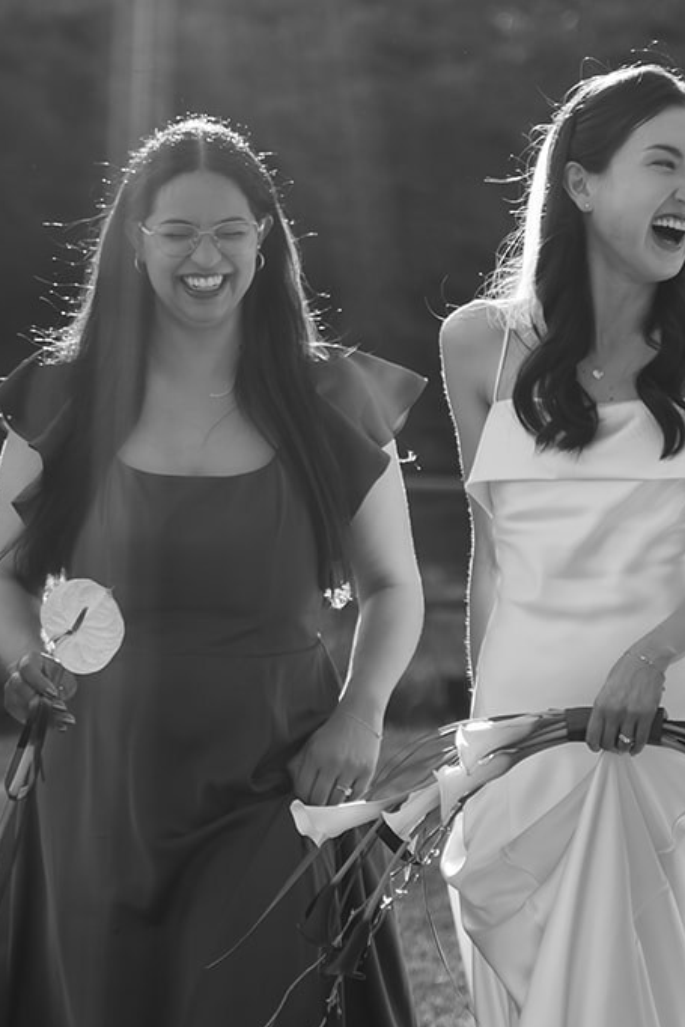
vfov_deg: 11.7
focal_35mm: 176
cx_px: 193
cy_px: 417
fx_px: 5020
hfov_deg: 7.8
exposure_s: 1/640
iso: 160
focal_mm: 75
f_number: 3.2
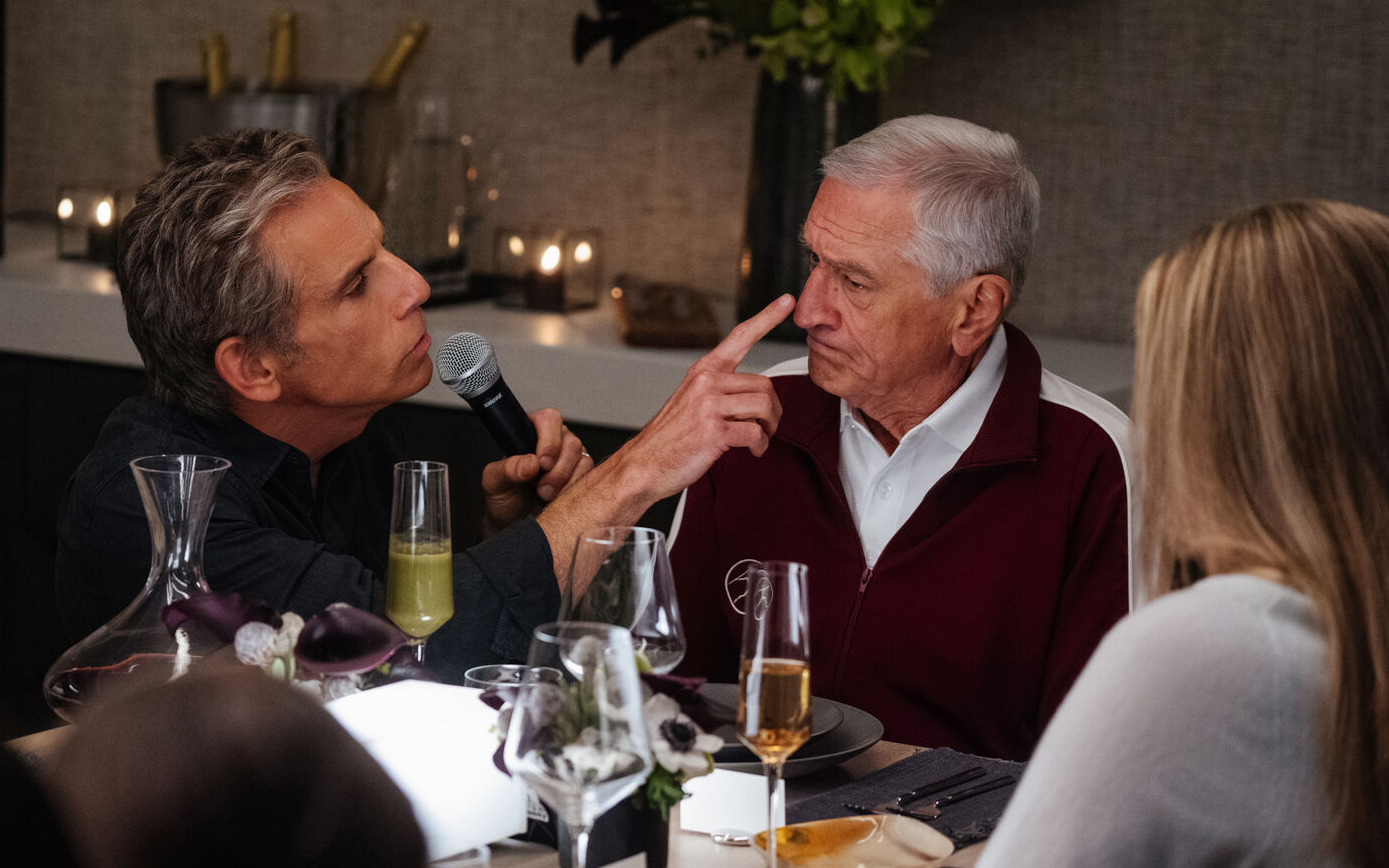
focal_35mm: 126
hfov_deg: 16.6
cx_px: 588
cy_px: 424
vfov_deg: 10.4
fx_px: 4770
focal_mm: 106
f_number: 4
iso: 5000
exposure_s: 1/125
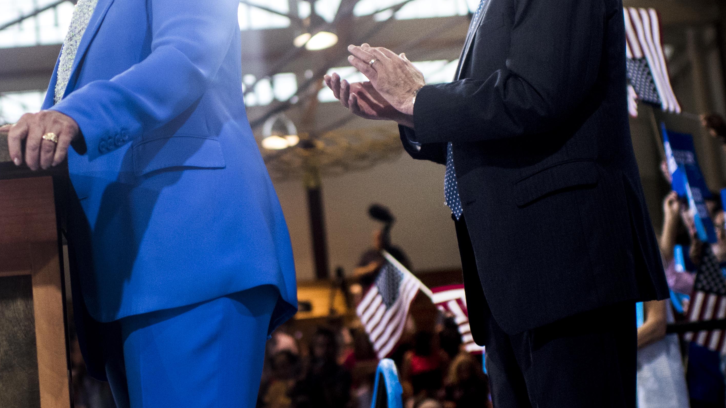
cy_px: 267
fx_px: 1829
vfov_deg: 12.7
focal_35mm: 95
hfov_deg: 22.3
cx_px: 185
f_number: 2
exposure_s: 1/1250
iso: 800
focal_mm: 35
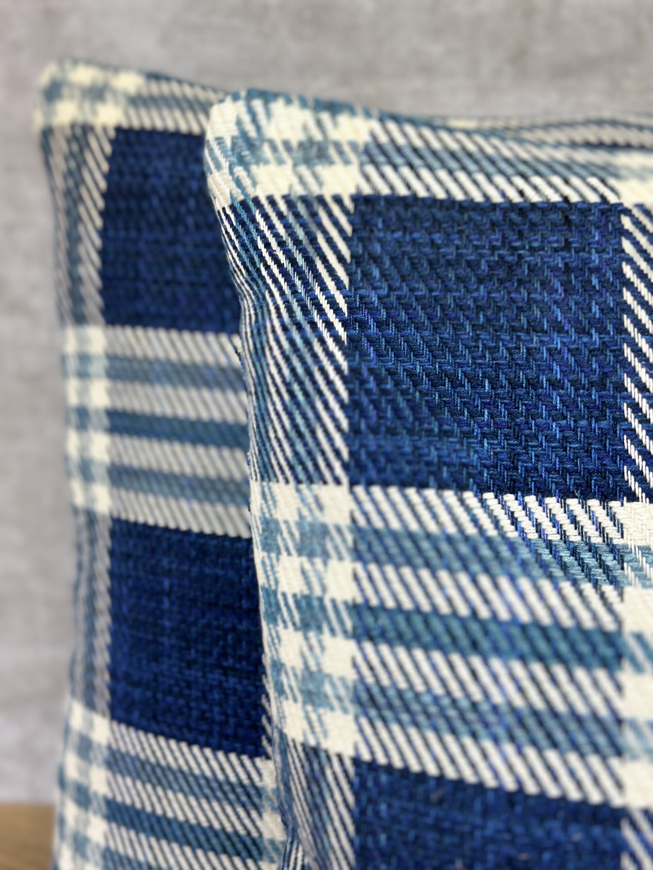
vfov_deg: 39.7
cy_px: 435
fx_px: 1207
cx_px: 326
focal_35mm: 48
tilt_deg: -20.1
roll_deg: -0.4
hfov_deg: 30.3
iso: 64
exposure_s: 1/120
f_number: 1.78
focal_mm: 6.86
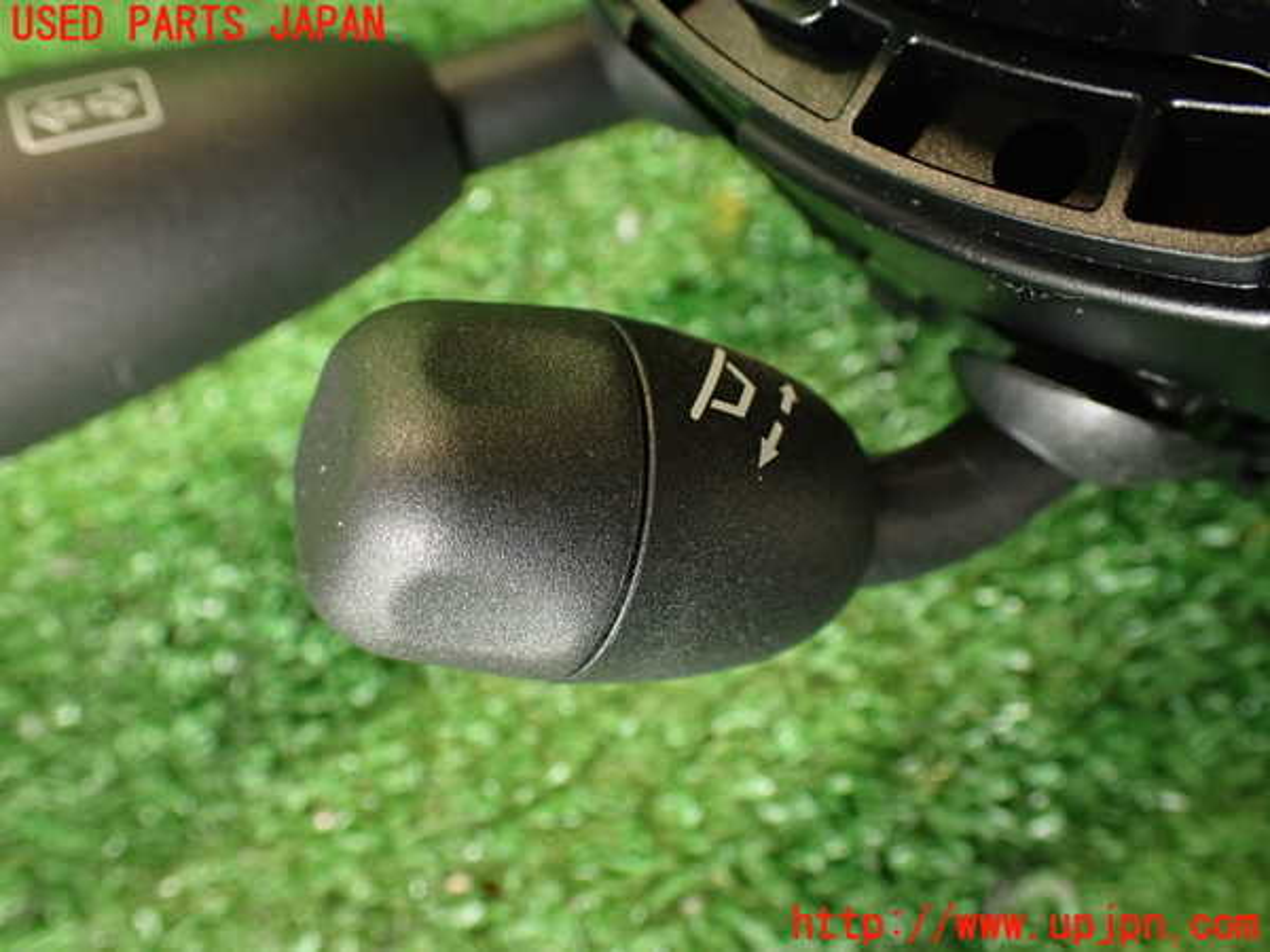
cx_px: 635
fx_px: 1174
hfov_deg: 56.8
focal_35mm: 32
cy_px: 476
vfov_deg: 44.2
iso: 400
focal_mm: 5.79
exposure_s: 1/30
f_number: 2.4
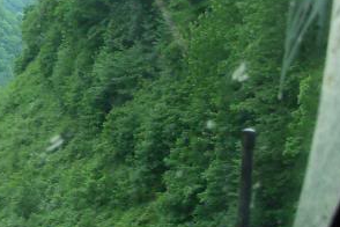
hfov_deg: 14.5
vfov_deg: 10.8
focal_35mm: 127
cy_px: 188
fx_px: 1199
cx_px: -237
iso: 80
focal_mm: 6.3
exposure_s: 1/30
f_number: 3
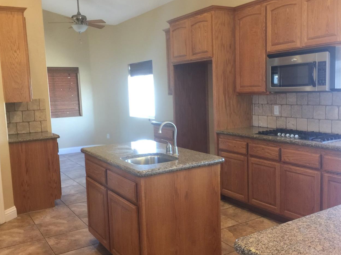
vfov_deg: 40.7
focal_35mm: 35
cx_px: 183
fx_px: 345
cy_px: 133
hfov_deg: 52.6
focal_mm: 4.15
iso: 50
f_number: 2.2
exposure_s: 1/15
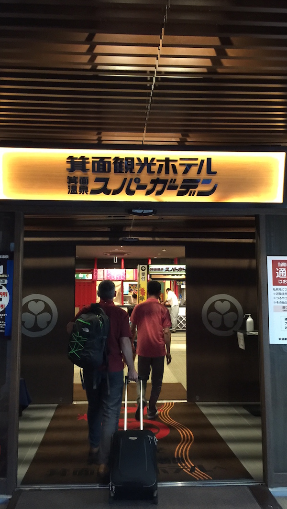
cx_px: 133
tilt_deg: +3.4
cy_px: 254
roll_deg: -1.3
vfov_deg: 61.0
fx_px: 433
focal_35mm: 32
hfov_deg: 36.7
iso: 125
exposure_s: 1/10
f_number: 2.2
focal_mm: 4.15
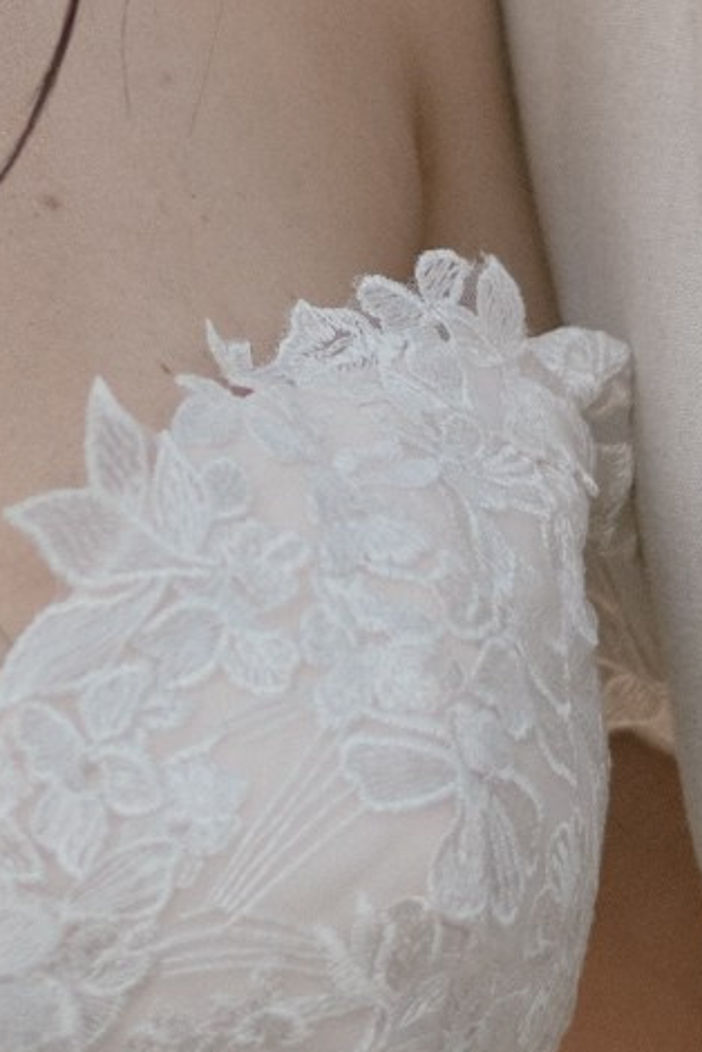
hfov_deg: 4.2
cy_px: 63
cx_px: 300
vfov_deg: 6.3
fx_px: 9535
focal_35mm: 326
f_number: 2
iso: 320
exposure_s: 1/2500
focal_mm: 50
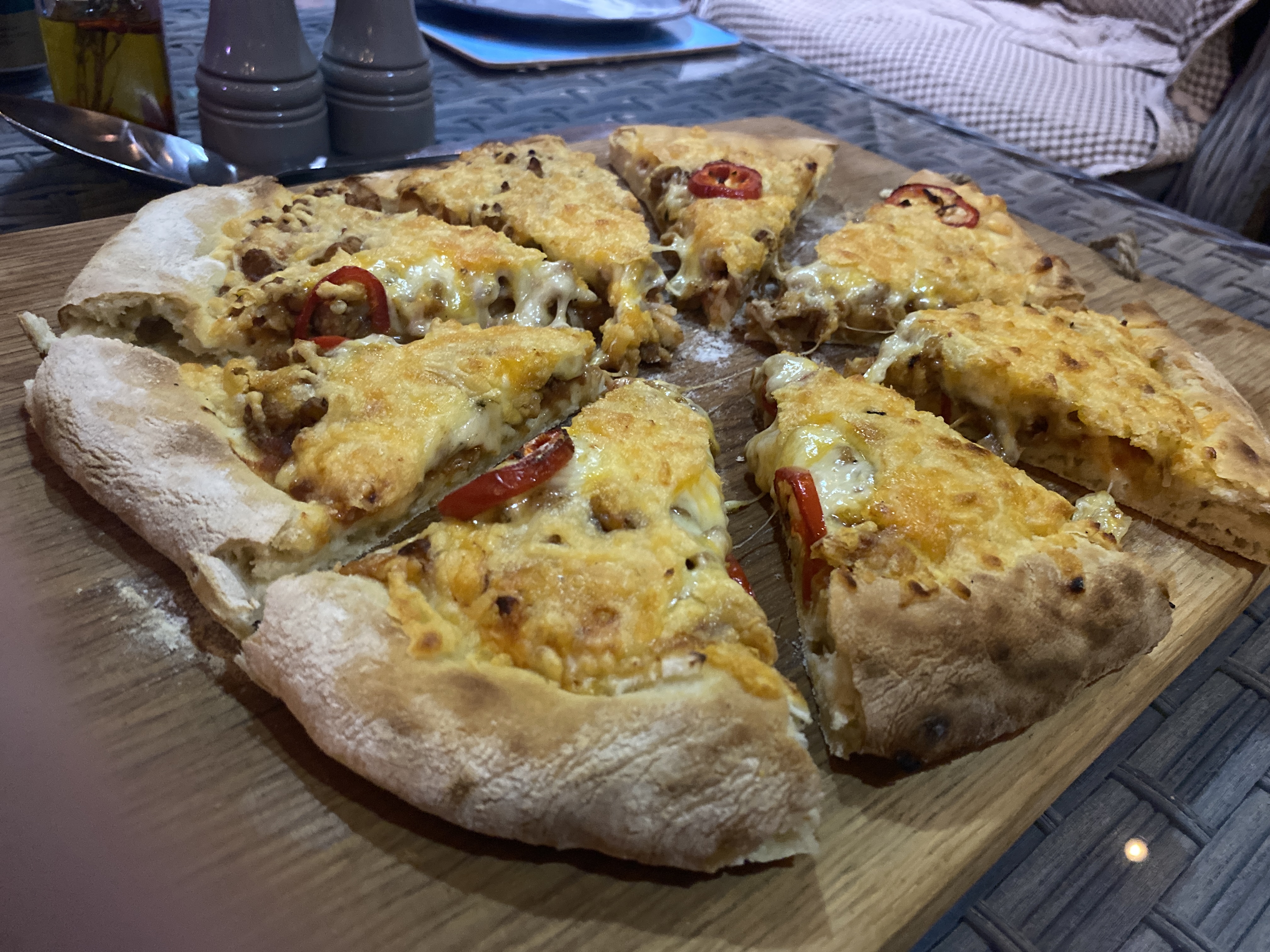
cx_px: 635
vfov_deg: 53.1
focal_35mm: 26
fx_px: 954
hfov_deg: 67.3
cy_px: 476
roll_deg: -8.1
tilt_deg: -36.5
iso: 500
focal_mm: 4.25
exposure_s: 1/25
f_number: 1.8
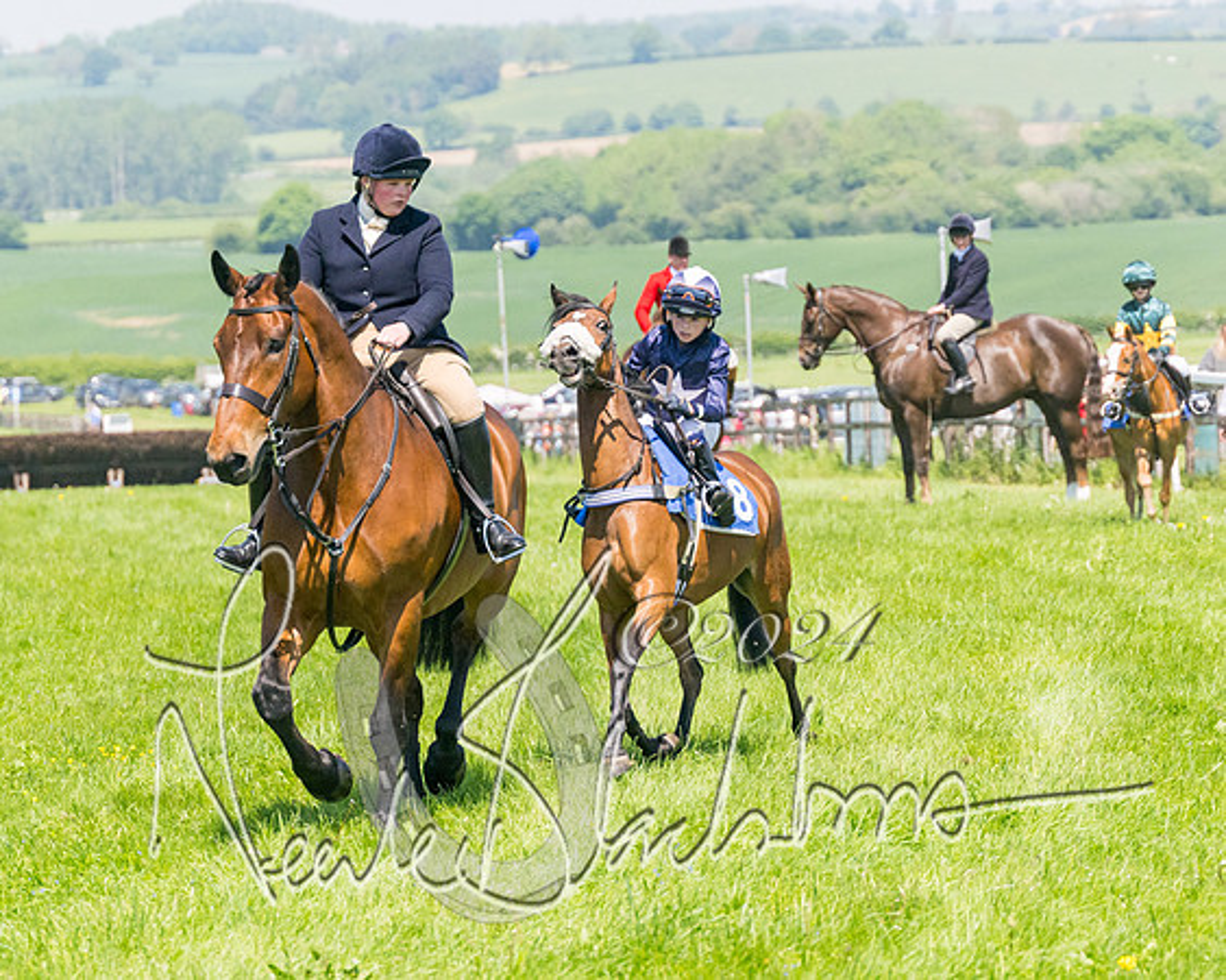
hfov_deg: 8.8
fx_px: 7957
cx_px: 635
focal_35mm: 219
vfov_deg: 7.0
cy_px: 514
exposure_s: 1/6400
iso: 400
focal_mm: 120
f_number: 4
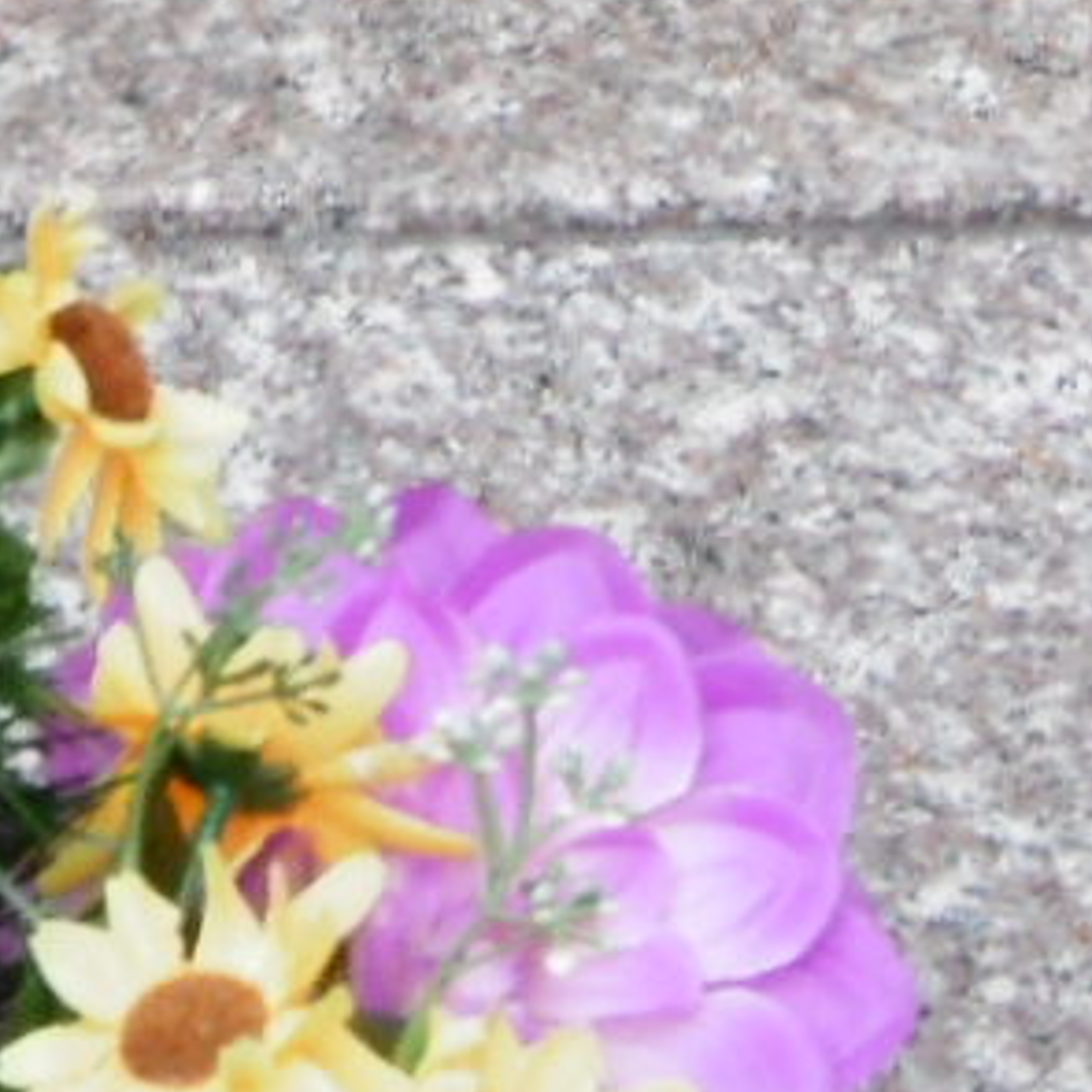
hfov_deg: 6.6
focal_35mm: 264
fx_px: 9422
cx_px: -389
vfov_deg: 6.4
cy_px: -1447
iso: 200
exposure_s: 1/60
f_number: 3.8
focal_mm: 7.7
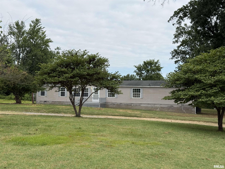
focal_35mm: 48
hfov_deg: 39.7
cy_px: 84
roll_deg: -1.3
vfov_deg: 30.3
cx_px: 112
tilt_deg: +1.8
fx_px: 312
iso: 64
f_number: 1.78
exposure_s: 1/3378
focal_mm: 6.76
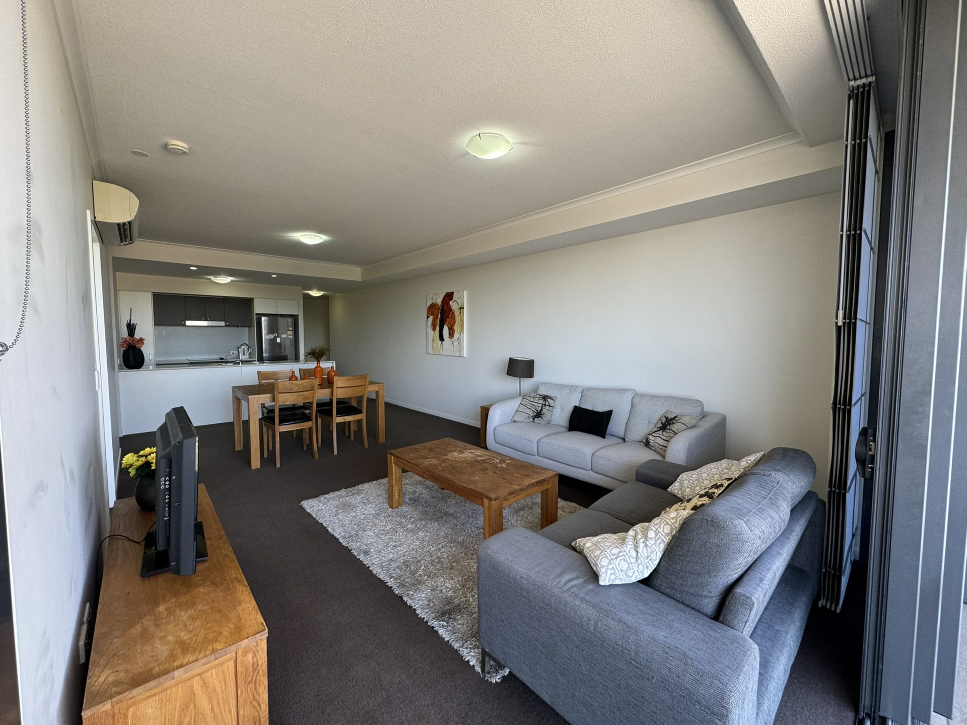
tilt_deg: -3.8
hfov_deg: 102.1
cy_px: 362
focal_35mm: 14
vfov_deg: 85.7
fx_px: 391
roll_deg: +0.4
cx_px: 484
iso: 100
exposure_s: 1/99
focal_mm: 2.22
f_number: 2.2
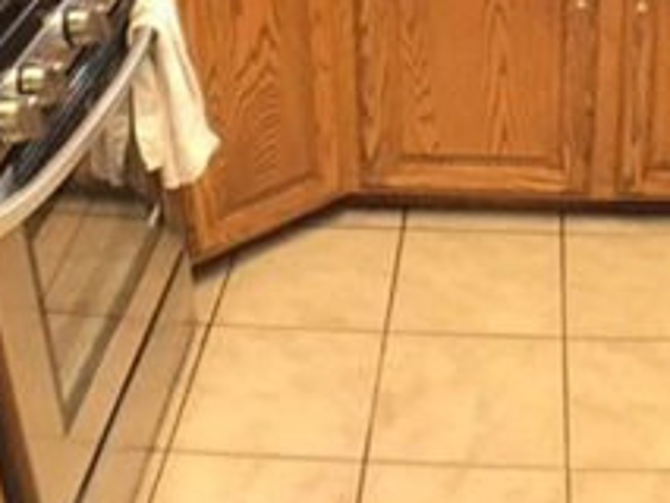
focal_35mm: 87
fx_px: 1685
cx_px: 481
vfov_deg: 16.4
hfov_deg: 22.3
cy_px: -60
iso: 200
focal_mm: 4.15
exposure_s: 1/30
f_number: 2.2
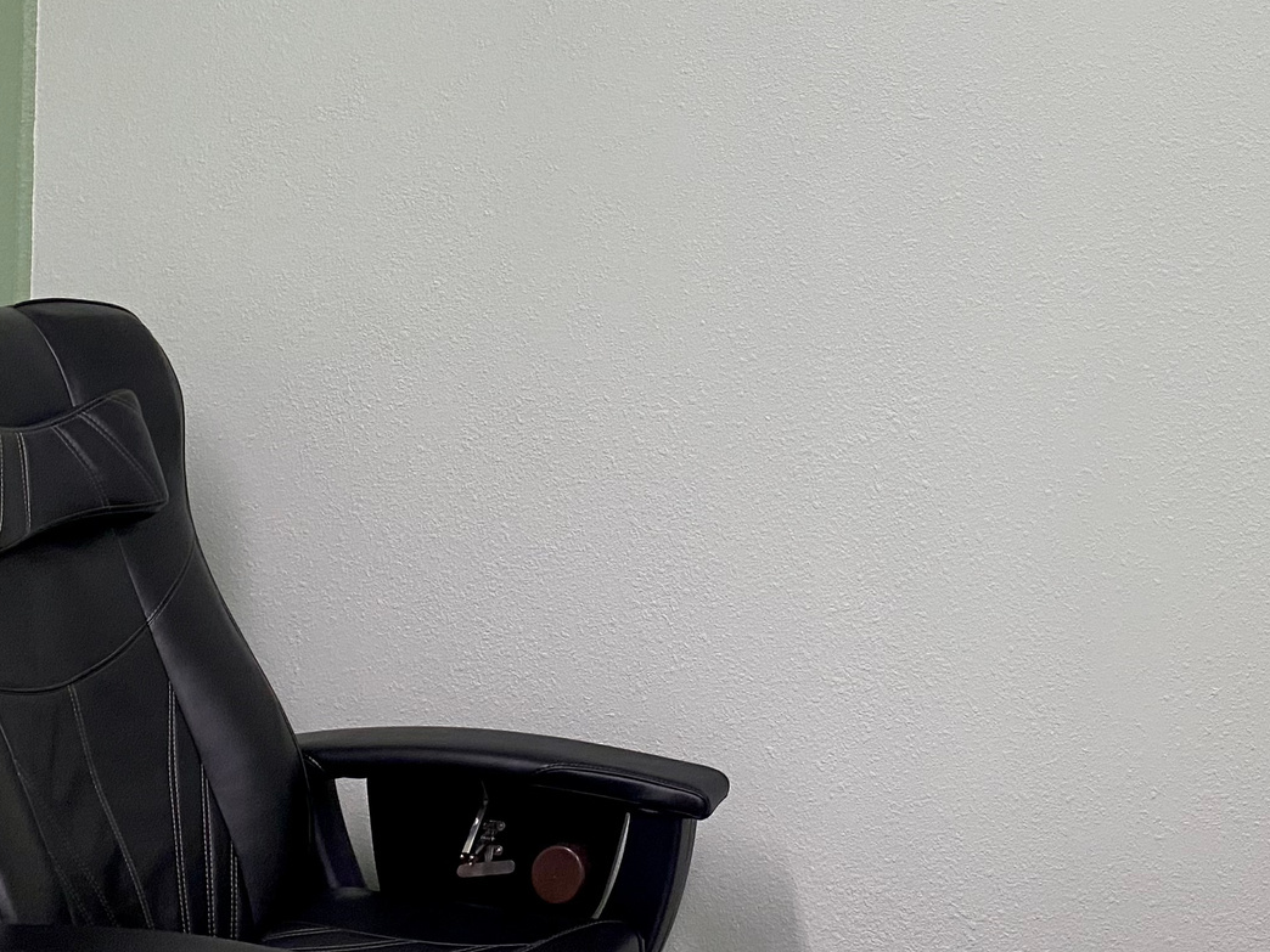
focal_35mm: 51
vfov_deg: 27.3
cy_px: 49
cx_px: 1023
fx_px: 1871
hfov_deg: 36.2
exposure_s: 1/71
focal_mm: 4.25
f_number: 1.8
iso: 125
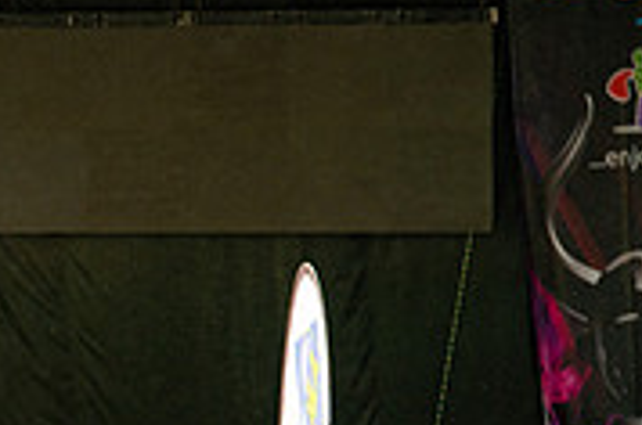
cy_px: 475
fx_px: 10467
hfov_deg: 3.5
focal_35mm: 588
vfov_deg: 2.3
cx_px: -144
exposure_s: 1/160
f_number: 5
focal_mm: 180
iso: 500
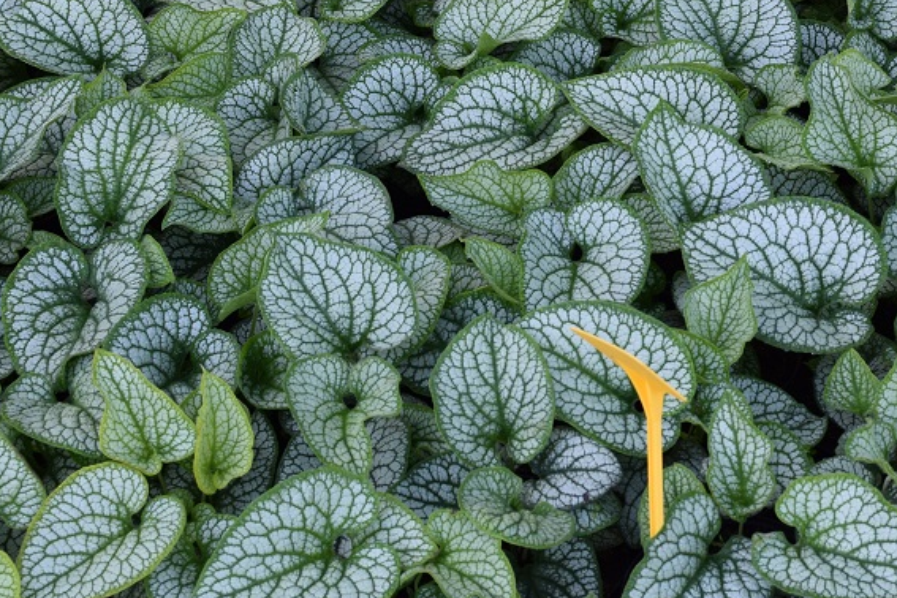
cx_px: 745
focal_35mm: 89
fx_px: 2214
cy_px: 150
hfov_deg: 22.5
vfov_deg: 15.3
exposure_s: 1/160
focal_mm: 35
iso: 400
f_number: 6.3
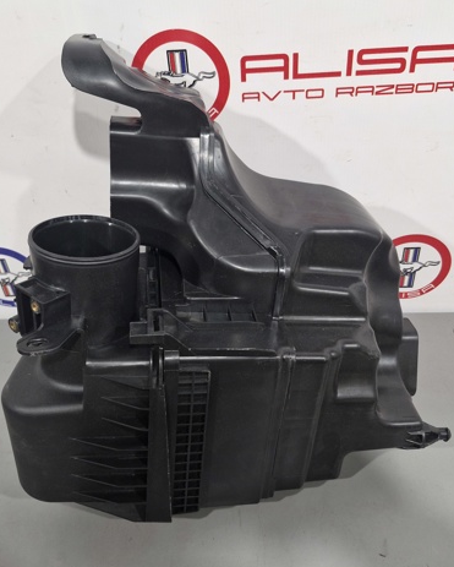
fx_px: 520
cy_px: 291
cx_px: 217
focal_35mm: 31
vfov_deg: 57.1
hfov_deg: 47.1
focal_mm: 5.54
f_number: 1.8
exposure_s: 1/100
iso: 320
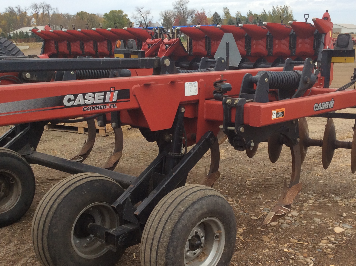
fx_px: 483
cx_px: 201
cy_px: 161
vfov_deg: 30.7
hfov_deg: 40.4
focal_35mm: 47
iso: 32
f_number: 2.4
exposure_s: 1/241
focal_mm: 3.3
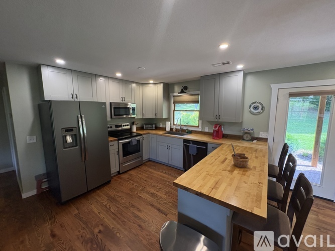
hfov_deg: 102.1
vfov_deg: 85.7
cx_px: 168
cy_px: 126
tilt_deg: -7.7
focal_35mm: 14
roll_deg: +0.1
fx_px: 135
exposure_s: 1/120
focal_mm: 2.22
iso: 400
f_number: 2.2
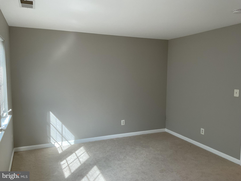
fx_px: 202
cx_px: 120
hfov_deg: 61.7
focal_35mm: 29
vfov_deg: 48.2
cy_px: 90
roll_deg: -0.4
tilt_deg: -6.2
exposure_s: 1/120
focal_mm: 3
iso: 64
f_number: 1.8
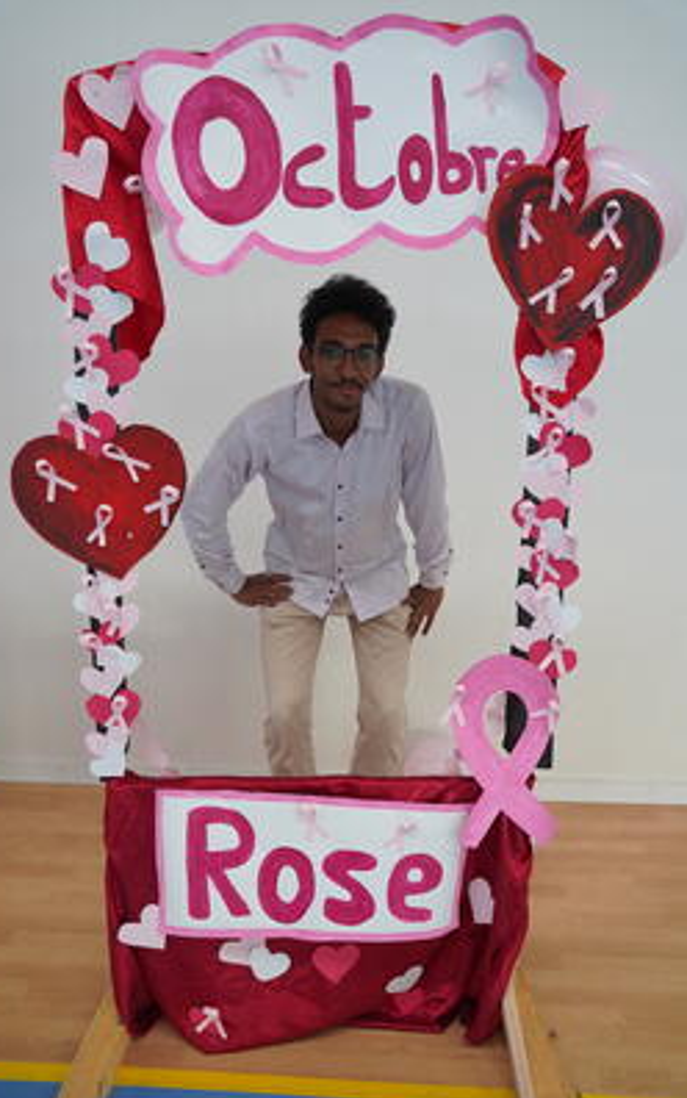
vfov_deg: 55.2
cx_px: 331
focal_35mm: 35
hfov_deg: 36.2
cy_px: 549
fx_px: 1050
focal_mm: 34.1
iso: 1600
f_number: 4
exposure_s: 1/160
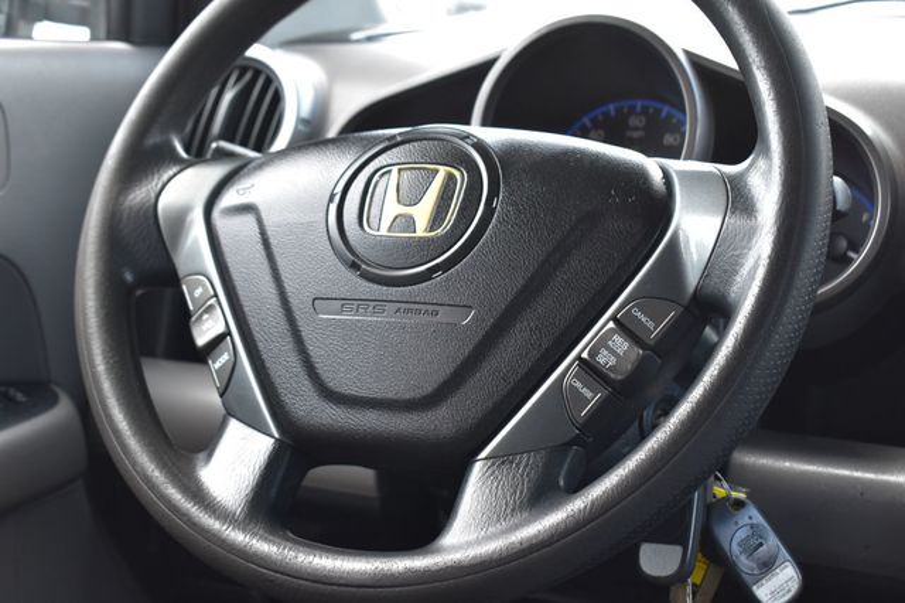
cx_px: 452
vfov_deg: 23.8
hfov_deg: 35.1
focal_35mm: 57
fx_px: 1432
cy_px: 302
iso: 400
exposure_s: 1/60
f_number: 8
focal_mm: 38
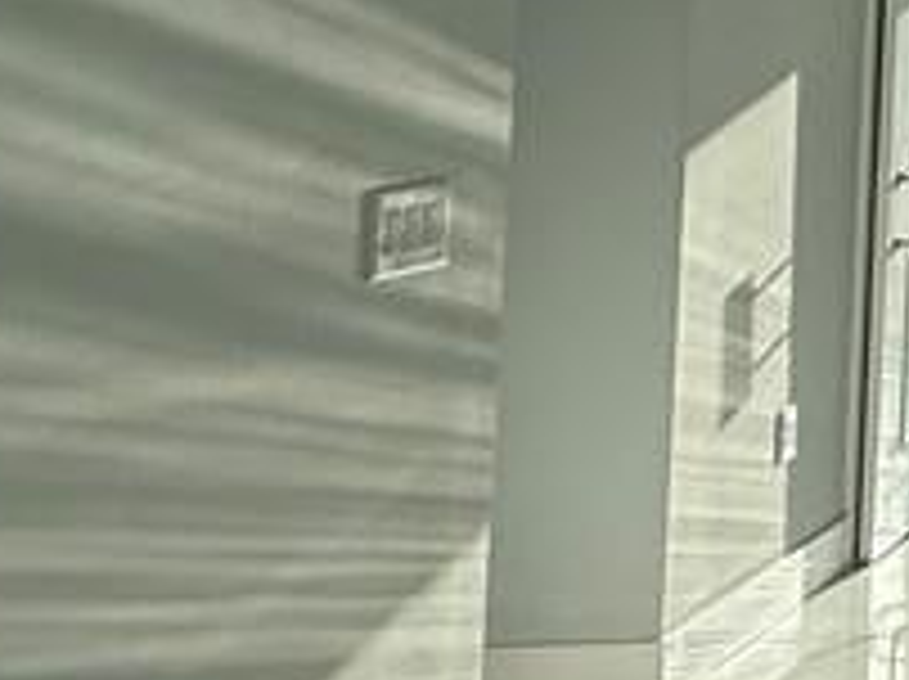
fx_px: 1862
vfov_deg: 19.7
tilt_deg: +3.0
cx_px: 1876
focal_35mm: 71
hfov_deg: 17.8
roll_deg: -0.2
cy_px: -90
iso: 64
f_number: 2.2
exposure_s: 1/928
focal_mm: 2.22
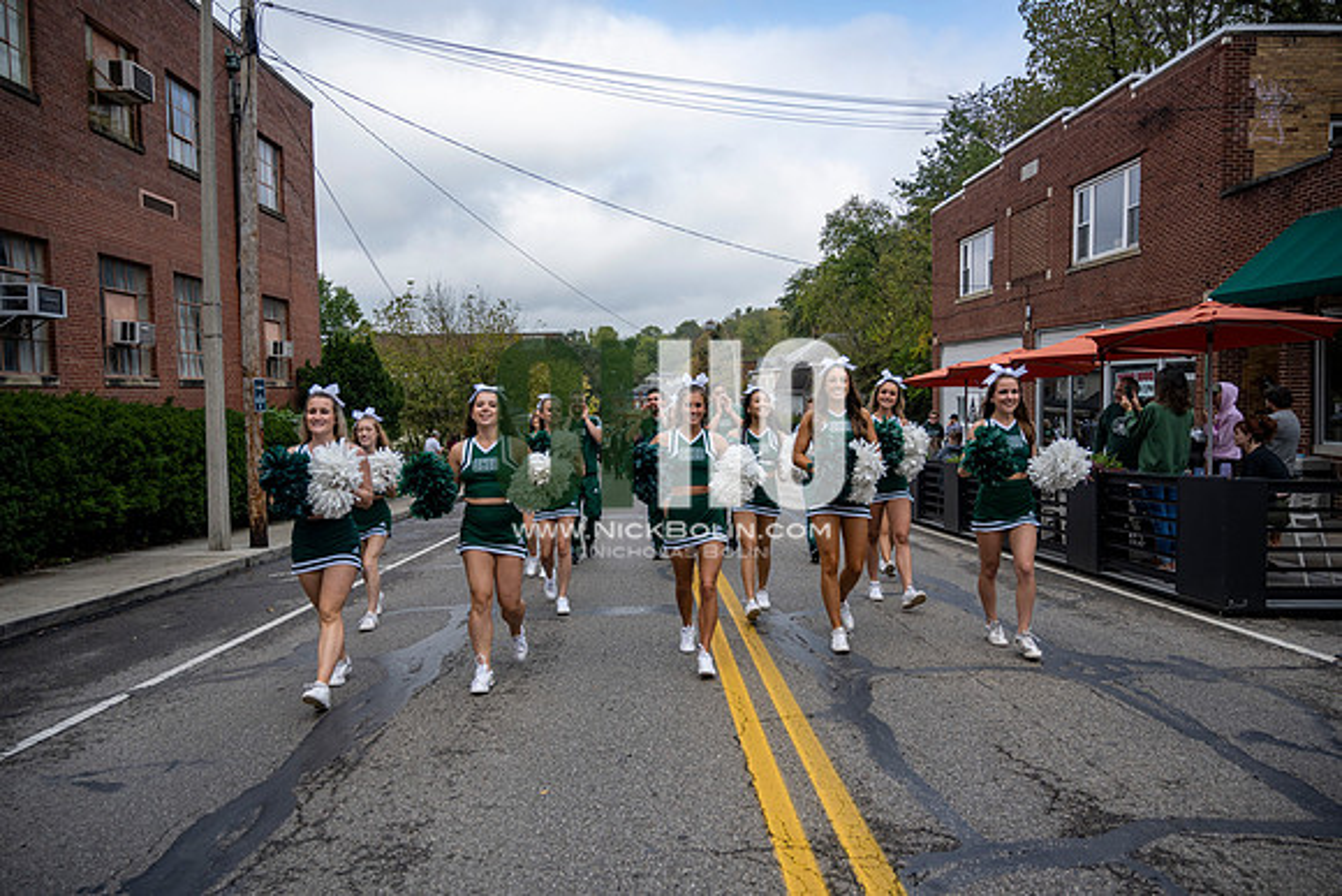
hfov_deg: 73.7
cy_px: 448
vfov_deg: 53.2
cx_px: 671
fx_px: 895
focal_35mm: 24
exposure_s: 1/1600
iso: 320
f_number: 4
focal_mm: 24
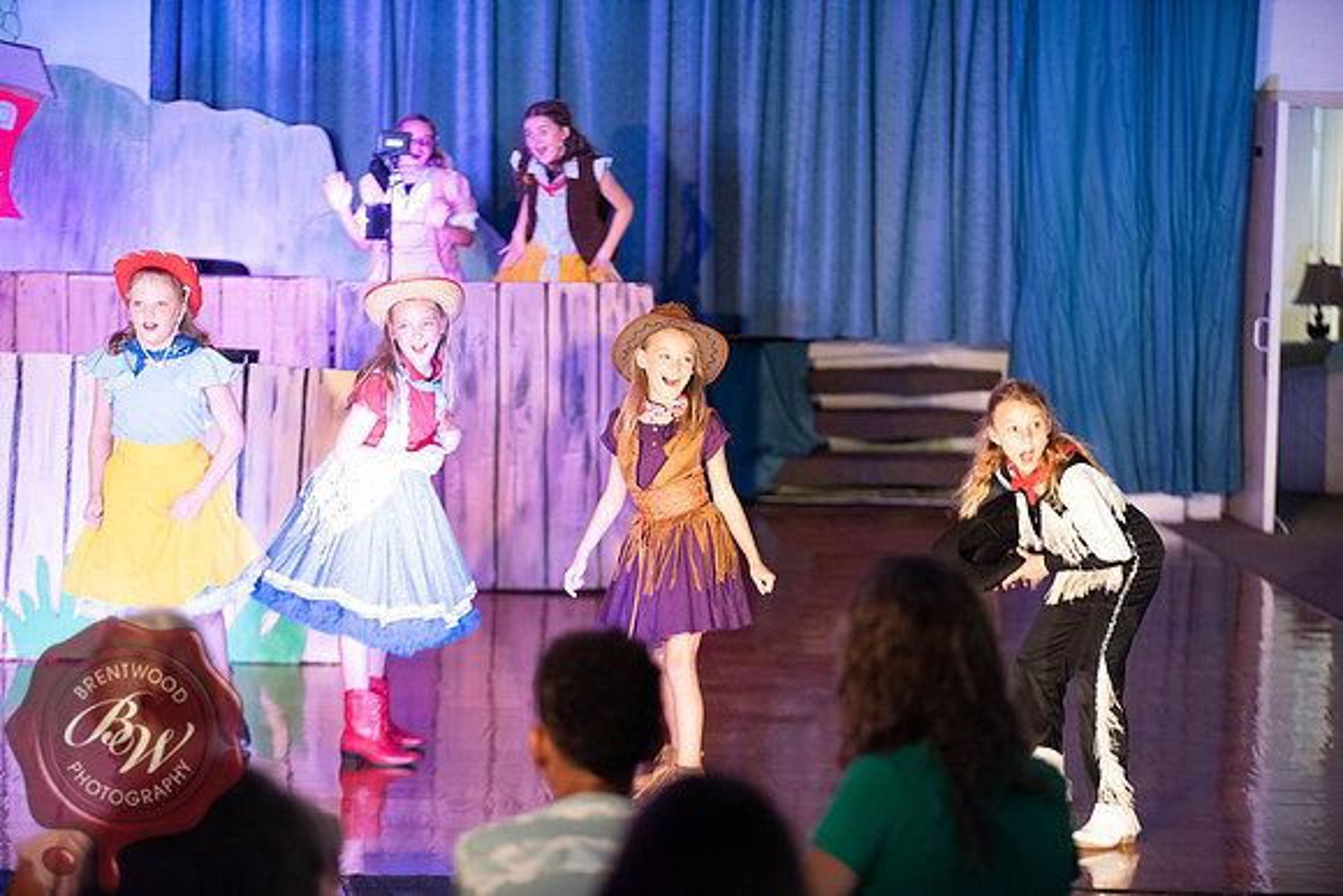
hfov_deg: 18.3
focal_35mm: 112
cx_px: 672
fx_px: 4179
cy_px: 448
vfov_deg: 12.2
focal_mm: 112
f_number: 2.8
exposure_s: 1/125
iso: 1800
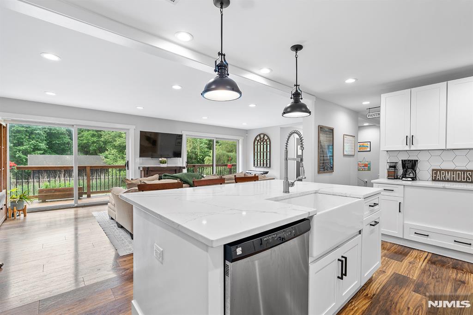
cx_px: 236
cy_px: 158
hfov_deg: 96.8
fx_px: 210
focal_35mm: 16
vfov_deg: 73.7
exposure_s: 1/6
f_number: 8
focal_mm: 16
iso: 100
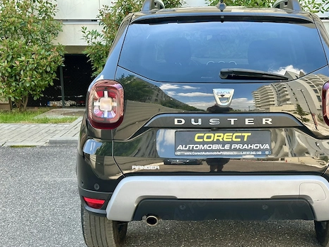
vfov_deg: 23.6
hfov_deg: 31.0
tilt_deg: -10.6
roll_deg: +0.0
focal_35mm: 62
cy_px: 127
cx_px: 212
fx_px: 589
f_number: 1.78
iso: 64
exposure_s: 1/402
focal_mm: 6.86
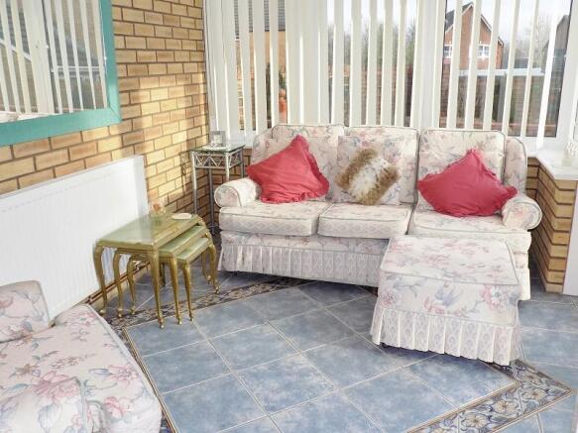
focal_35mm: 30
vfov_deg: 46.8
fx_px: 501
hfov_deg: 60.0
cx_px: 289
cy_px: 216
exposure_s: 1/160
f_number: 3.3
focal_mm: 5.3
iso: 80
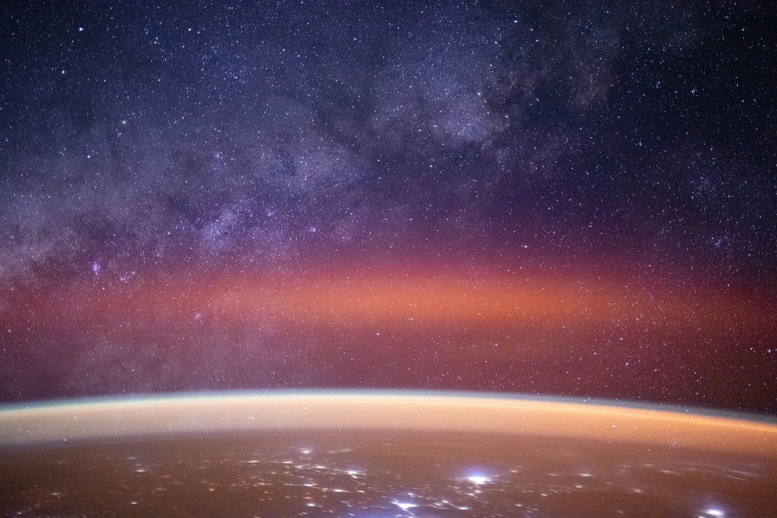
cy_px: 259
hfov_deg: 39.6
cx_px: 388
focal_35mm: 50
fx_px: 1079
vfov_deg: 27.0
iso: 25600
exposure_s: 1
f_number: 1.2
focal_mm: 50
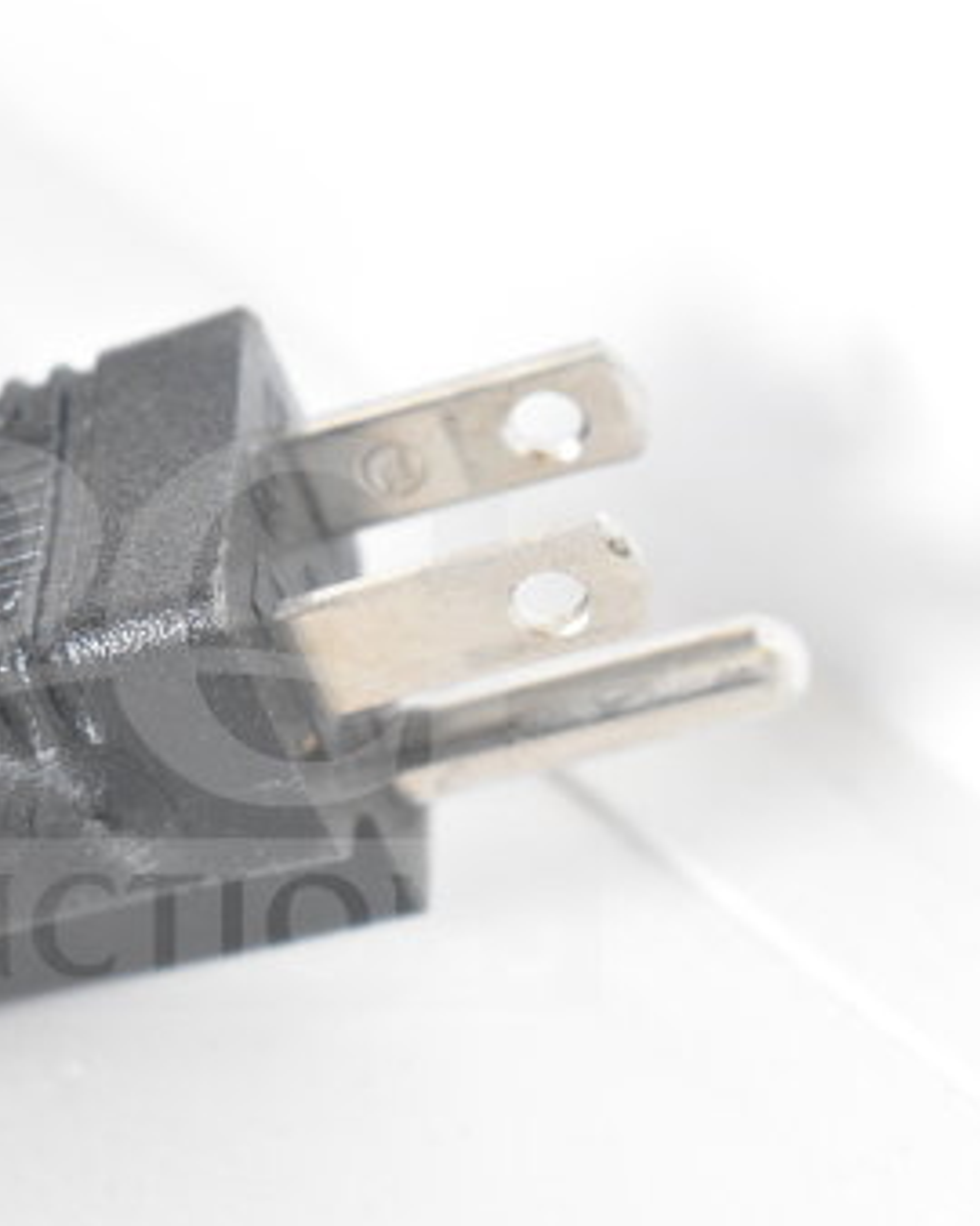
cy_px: 724
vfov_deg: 13.8
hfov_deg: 11.0
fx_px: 5075
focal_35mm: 140
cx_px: 192
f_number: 5.6
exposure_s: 1/100
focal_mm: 55
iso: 2200
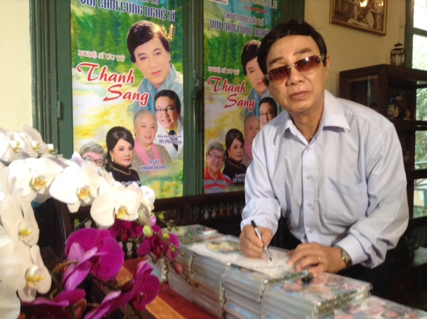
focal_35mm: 33
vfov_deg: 42.8
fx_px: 406
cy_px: 160
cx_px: 214
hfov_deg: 55.4
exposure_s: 1/24
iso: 125
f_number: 2.4
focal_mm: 3.3
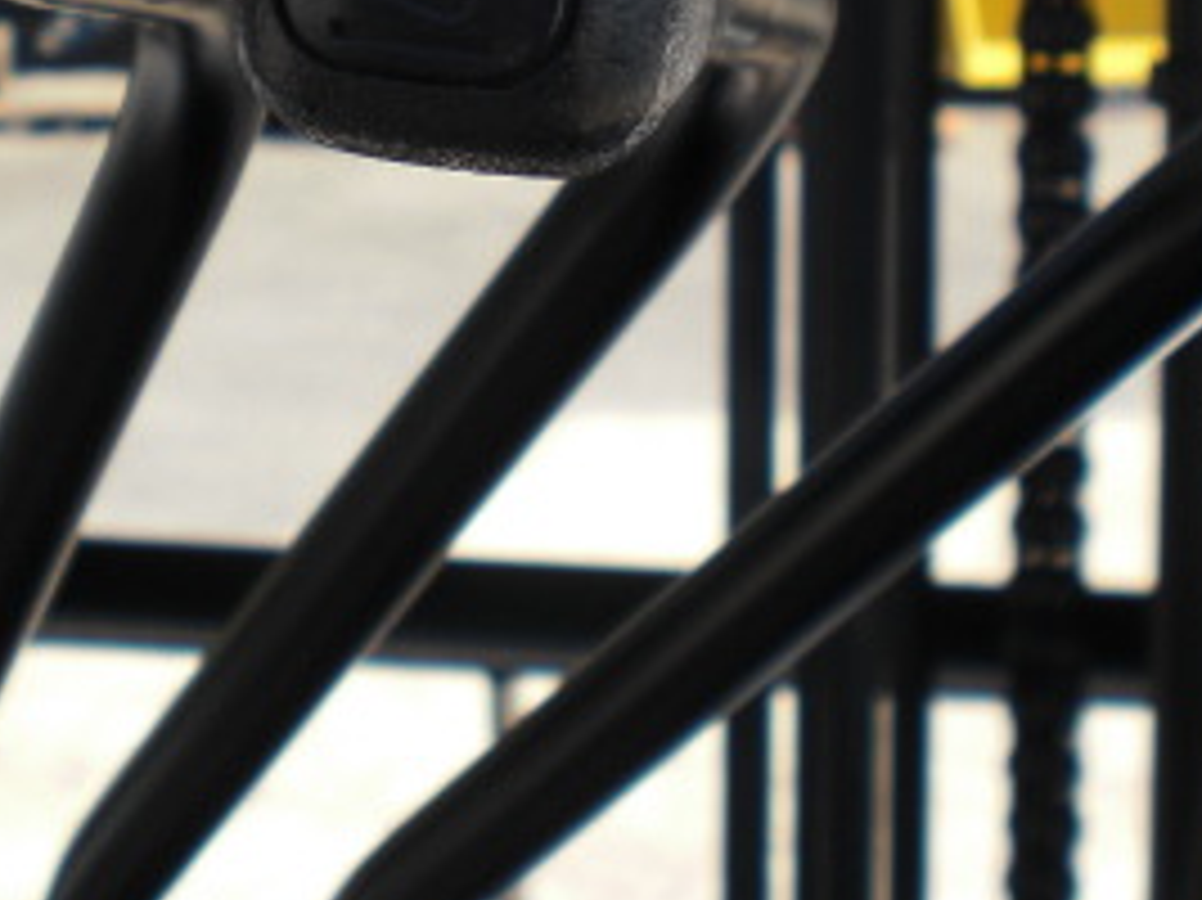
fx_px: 3158
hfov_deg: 21.5
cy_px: 108
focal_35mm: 91
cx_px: 477
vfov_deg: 16.0
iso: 64
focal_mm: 6.3
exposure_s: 1/400
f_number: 3.1
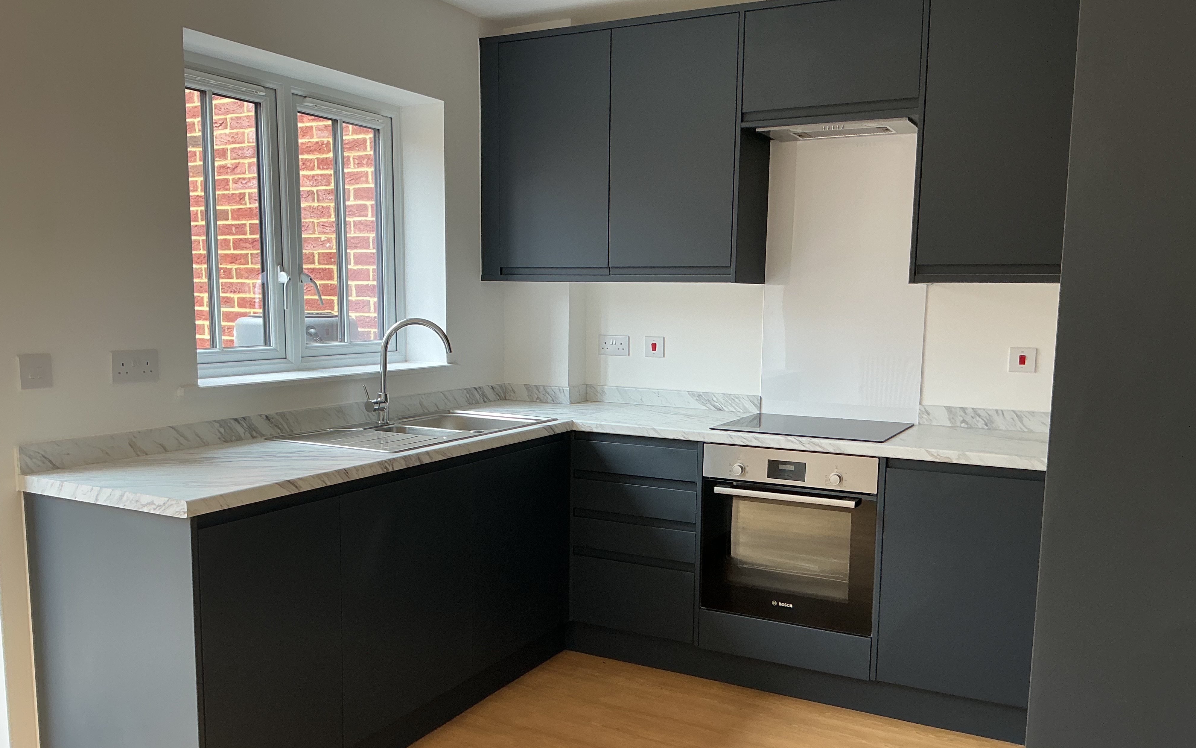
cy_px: 432
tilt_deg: -8.4
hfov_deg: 61.2
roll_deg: -0.5
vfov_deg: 40.5
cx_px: 596
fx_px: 1010
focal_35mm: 31
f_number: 1.8
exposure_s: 1/60
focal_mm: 3
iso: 50
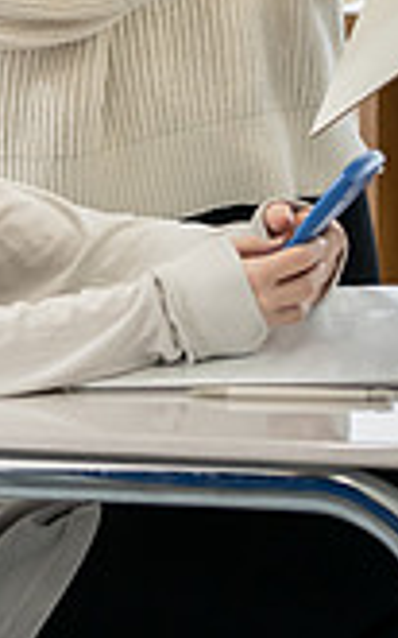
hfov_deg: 4.0
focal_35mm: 329
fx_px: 5715
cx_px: -35
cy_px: -99
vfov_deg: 6.4
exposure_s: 1/200
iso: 1600
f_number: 3.2
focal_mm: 92
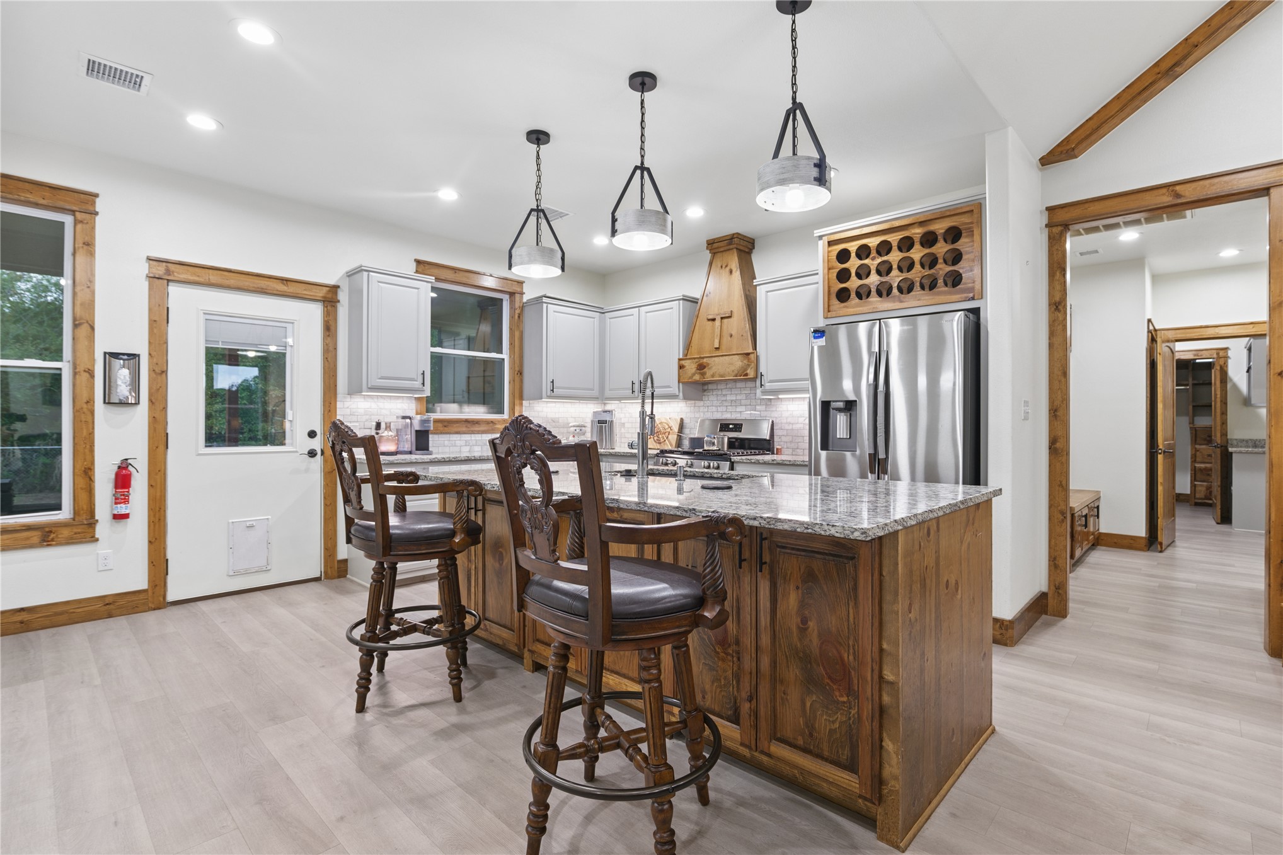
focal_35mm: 16
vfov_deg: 73.7
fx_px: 570
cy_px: 428
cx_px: 642
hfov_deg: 96.7
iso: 640
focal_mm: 16
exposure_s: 1/25
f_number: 7.1
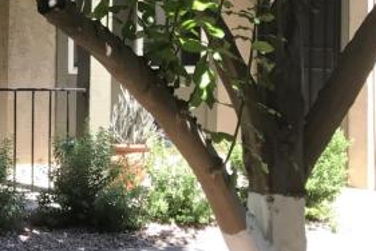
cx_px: -205
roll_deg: -0.2
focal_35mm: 106
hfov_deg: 17.2
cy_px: 25
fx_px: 1108
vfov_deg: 12.8
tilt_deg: -1.2
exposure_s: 1/338
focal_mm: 3.99
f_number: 1.8
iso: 20
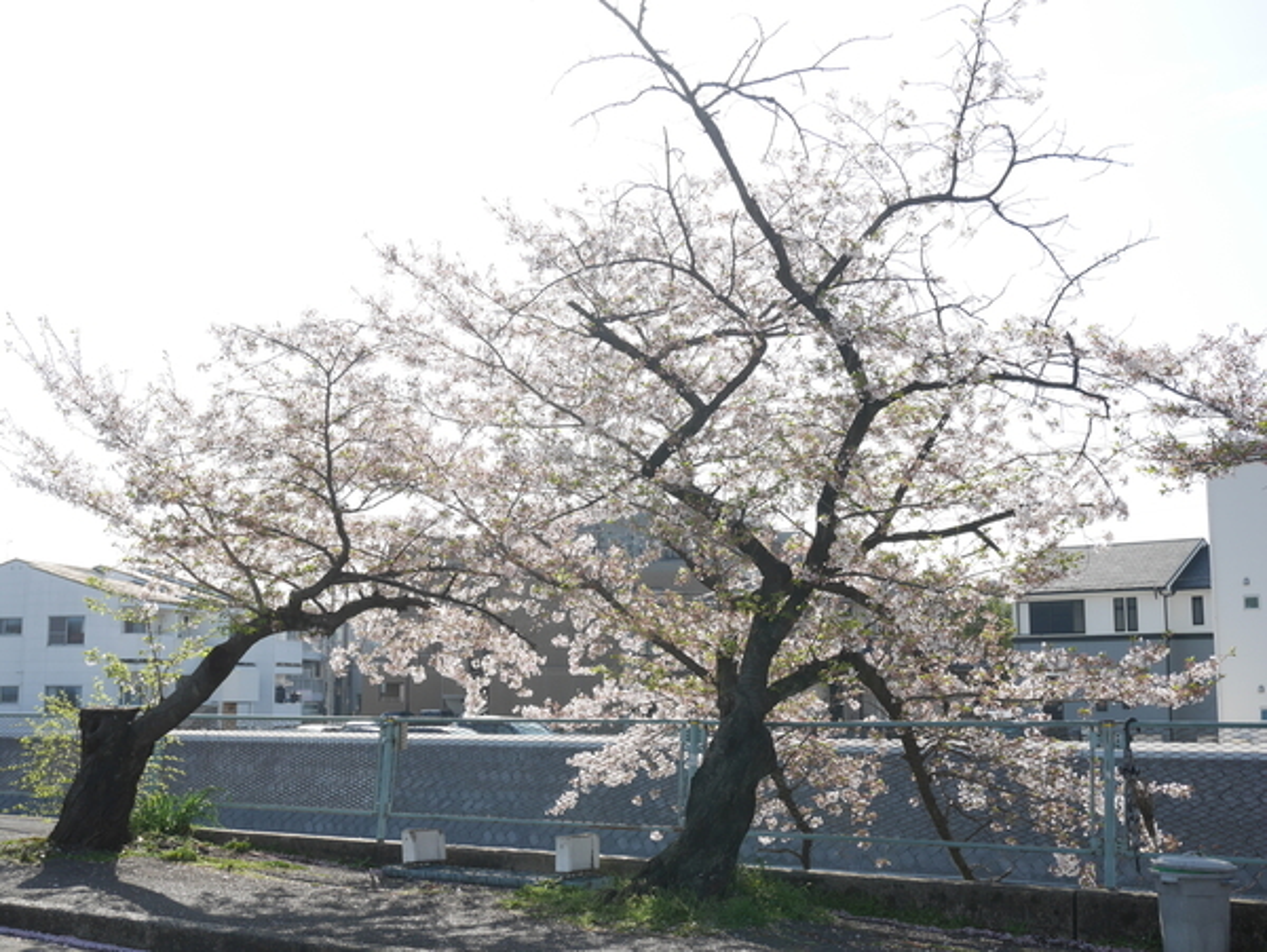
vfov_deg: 32.9
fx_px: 1612
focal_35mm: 44
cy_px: 476
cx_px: 634
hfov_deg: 42.9
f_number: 7.1
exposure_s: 1/250
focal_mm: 22
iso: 200
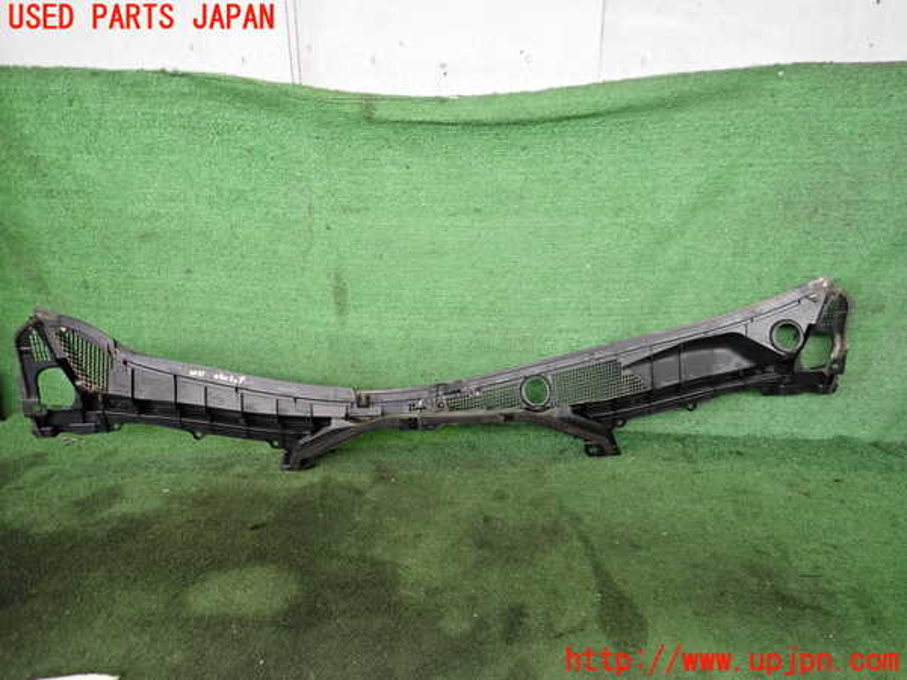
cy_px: 340
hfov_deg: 69.4
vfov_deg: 54.9
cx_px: 454
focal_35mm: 25
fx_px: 655
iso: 200
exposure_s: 1/30
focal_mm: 4.5
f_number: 2
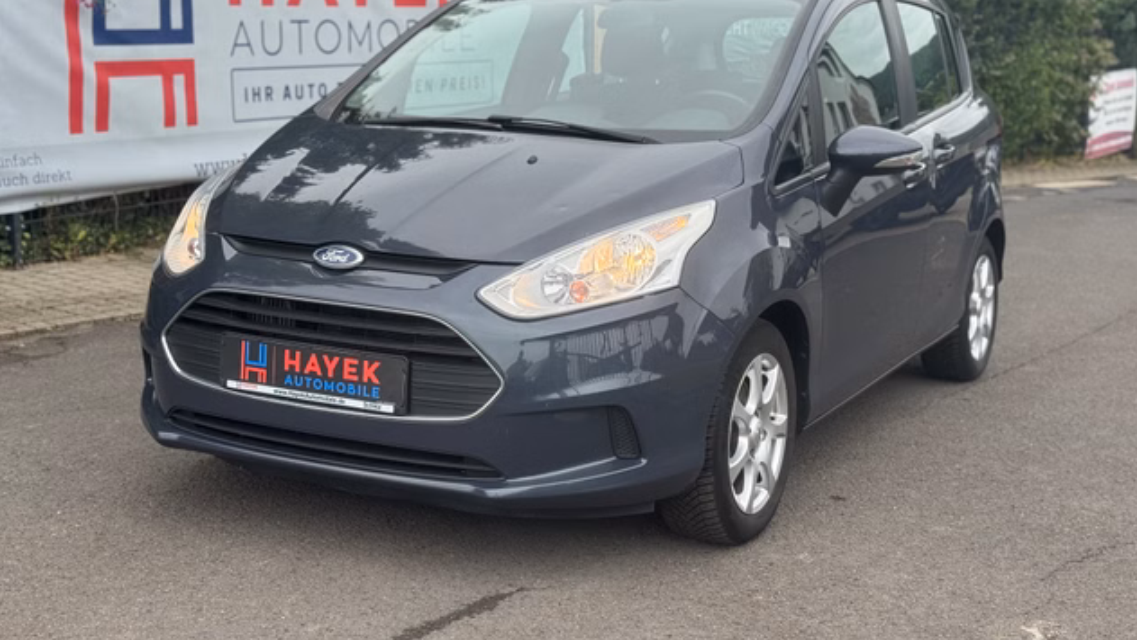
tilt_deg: -9.5
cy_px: 245
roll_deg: -0.2
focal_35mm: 53
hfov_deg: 39.2
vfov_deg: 22.6
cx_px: 569
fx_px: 1598
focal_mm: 6.76
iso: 64
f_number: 1.78
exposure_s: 1/888
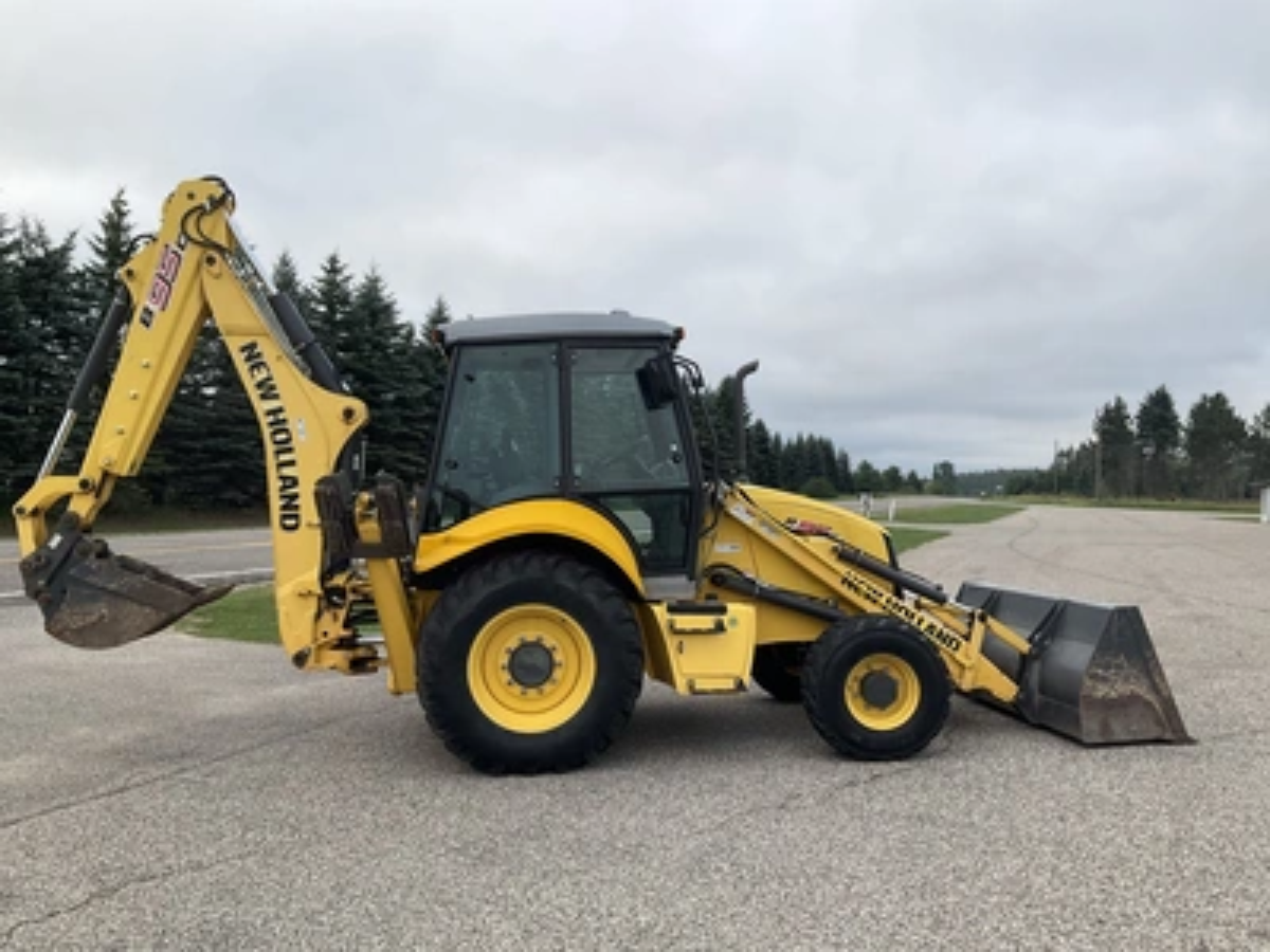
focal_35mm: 29
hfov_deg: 61.7
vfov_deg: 48.2
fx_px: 1064
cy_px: 476
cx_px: 635
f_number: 1.8
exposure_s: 1/912
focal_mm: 3
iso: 25
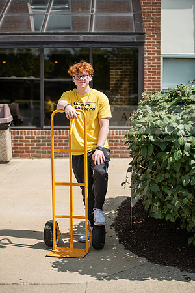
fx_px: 569
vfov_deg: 28.8
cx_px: 98
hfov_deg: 19.5
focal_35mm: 70
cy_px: 146
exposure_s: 1/640
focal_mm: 70
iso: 64
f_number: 3.2
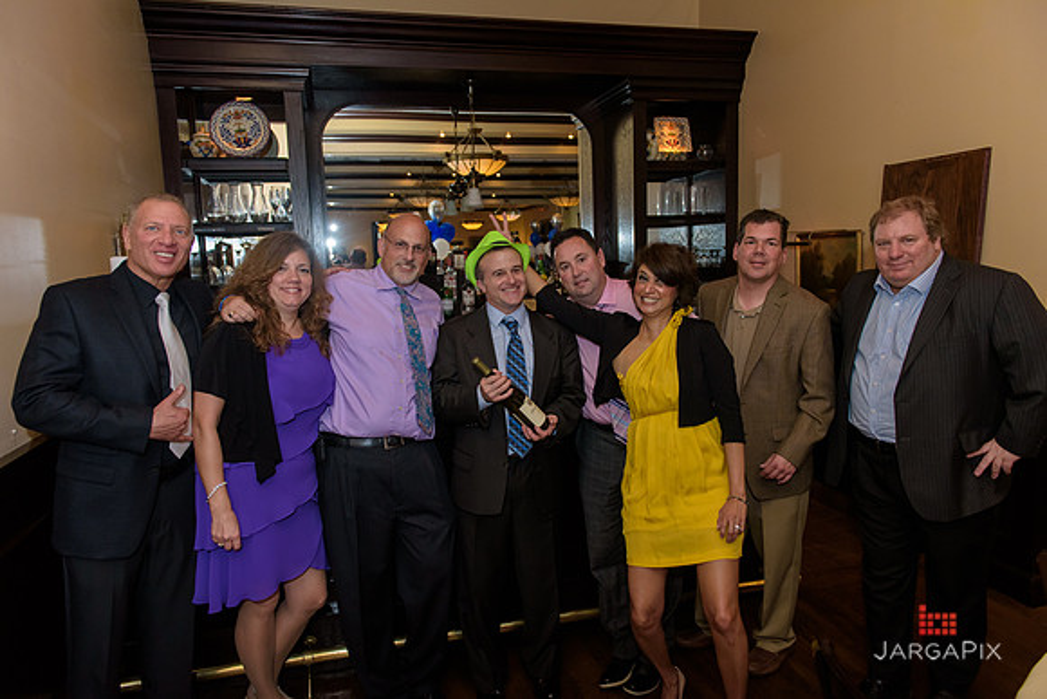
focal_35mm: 24
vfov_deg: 53.2
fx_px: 698
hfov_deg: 73.7
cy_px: 350
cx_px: 524
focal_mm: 24
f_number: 3.2
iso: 1600
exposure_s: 1/125
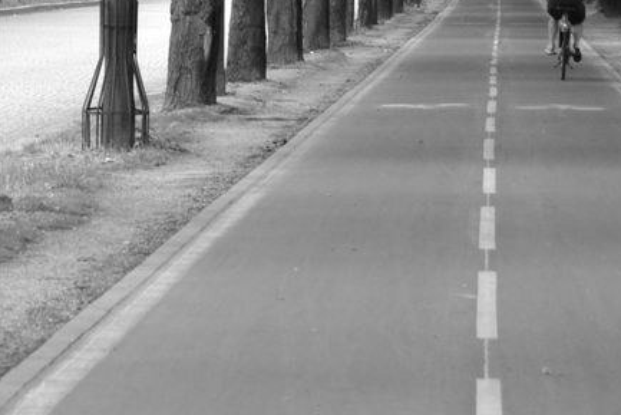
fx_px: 3941
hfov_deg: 9.0
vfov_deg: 6.0
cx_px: -13
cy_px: -90
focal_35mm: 228
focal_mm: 55
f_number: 5.6
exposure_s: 1/500
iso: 1250
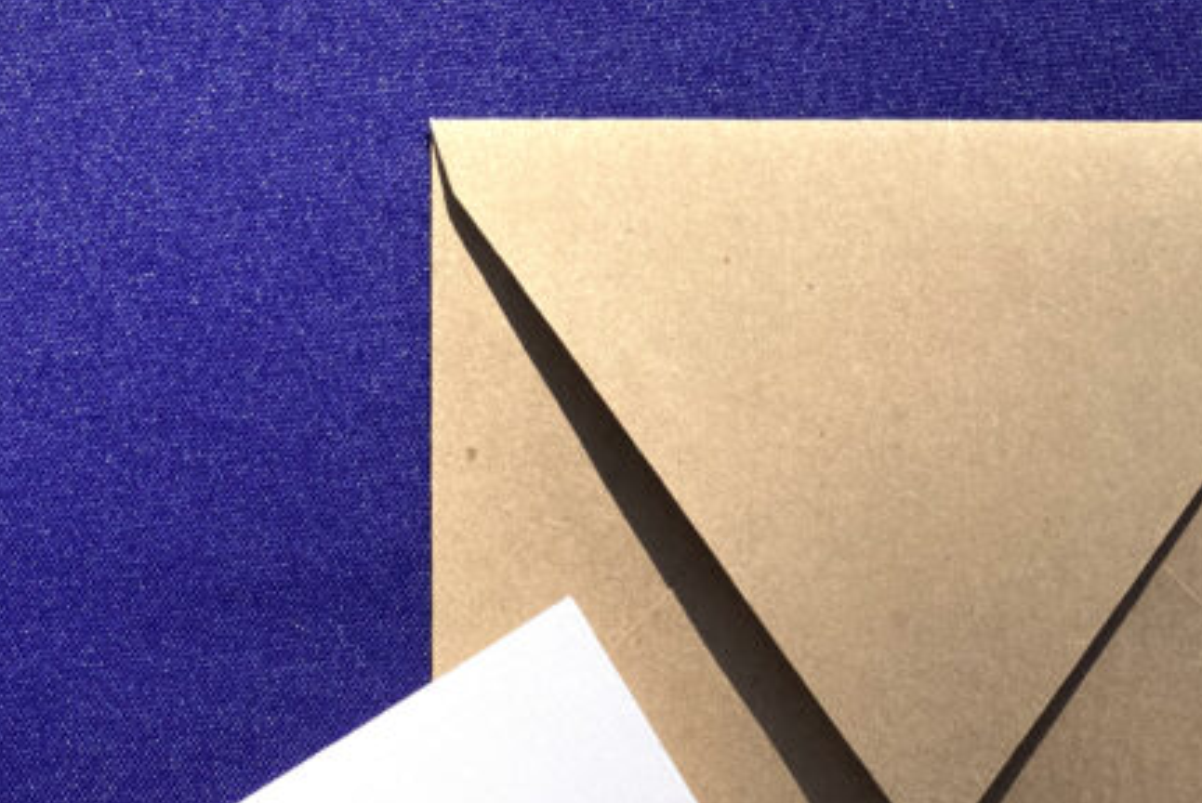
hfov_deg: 36.8
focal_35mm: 54
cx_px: 697
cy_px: 917
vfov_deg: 23.3
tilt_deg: -87.3
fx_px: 1804
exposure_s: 1/4049
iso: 32
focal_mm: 3.99
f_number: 1.8
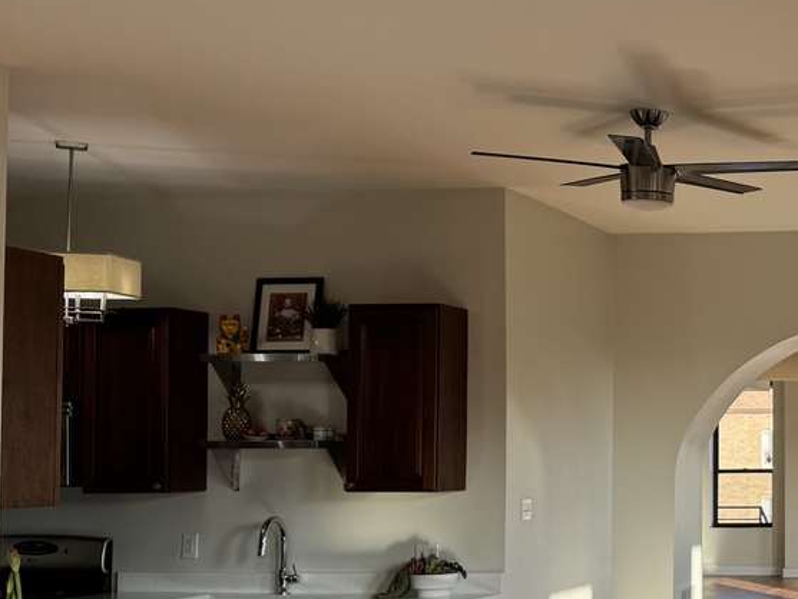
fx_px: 1430
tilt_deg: +0.9
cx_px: 927
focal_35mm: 62
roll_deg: +0.6
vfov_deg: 23.6
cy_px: 390
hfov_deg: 27.8
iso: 80
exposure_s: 1/383
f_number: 1.78
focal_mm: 6.76
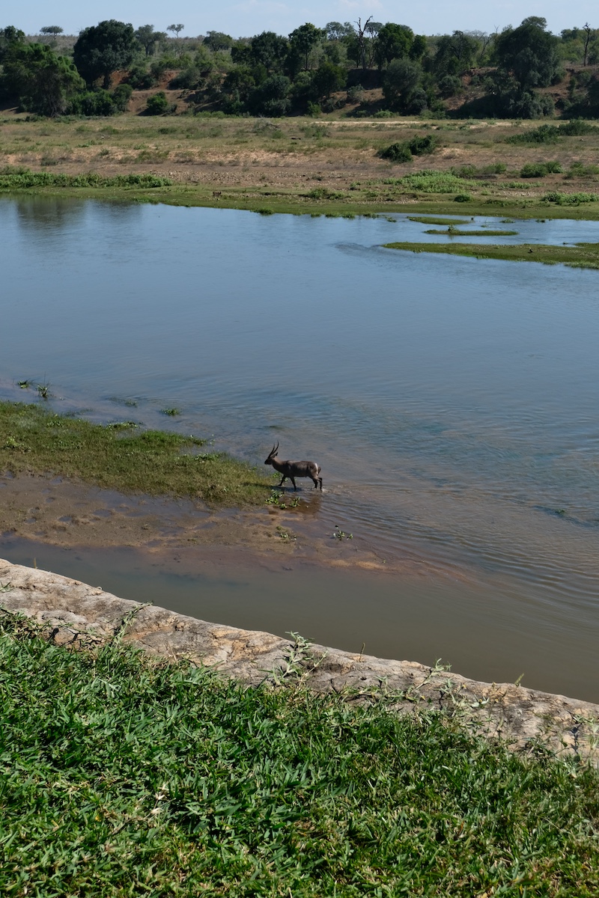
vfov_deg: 41.9
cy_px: 449
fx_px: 1173
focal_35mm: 47
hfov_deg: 28.6
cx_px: 300
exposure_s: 1/600
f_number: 5.6
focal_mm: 31.4
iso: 160
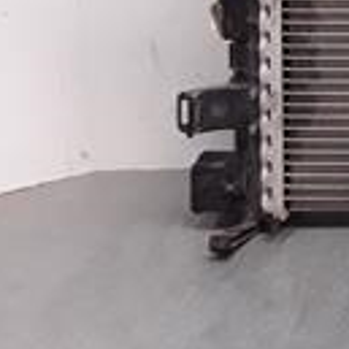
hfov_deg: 11.8
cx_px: 809
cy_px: -165
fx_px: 1403
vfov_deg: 13.4
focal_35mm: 123
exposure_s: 1/100
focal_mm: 2.91
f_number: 1.9
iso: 100
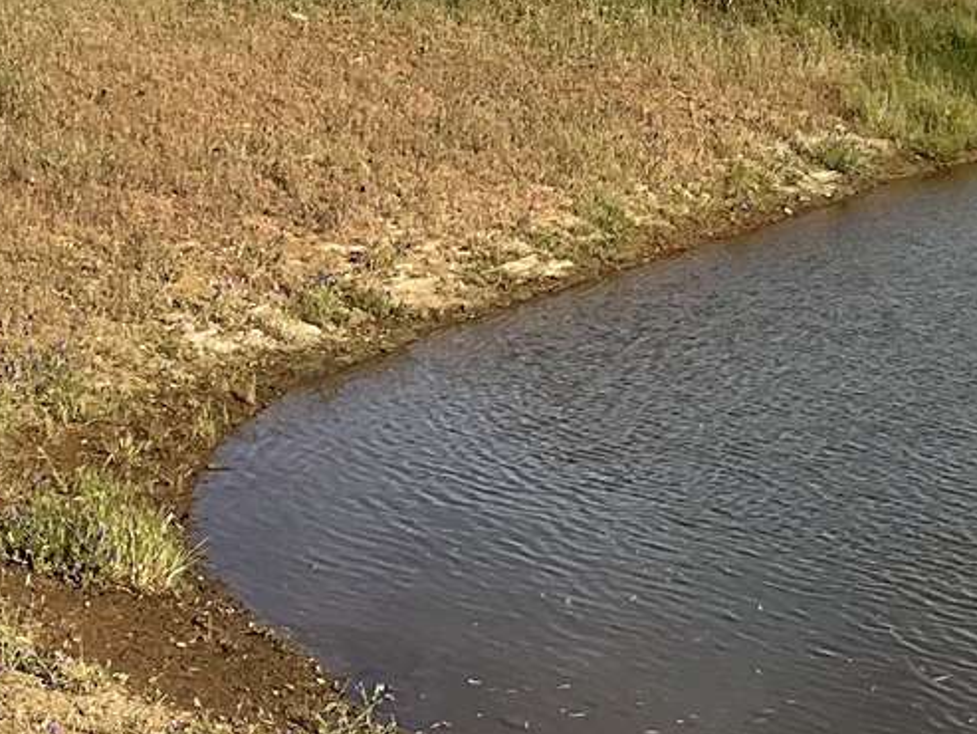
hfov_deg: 17.4
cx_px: 636
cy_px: 149
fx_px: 3190
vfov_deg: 13.1
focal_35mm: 113
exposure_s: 1/2667
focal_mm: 3
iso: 25
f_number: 1.8
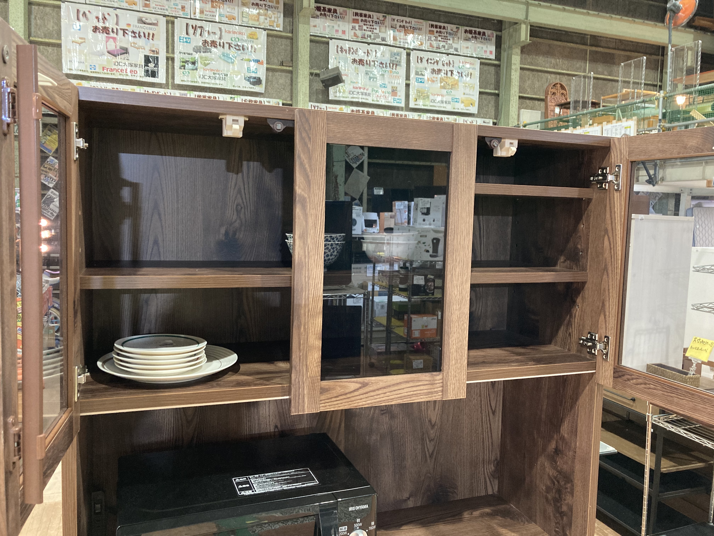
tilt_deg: -4.3
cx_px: 357
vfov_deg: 49.7
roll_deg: -2.7
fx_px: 578
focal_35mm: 28
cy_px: 268
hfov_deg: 63.4
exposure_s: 1/25
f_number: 1.8
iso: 400
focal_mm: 3.99
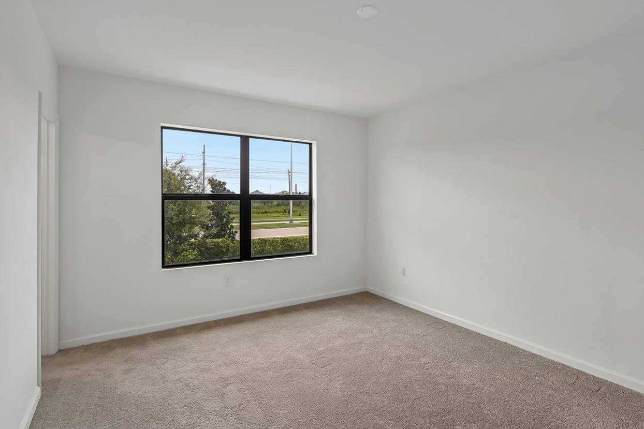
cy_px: 196
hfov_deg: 89.2
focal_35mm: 18
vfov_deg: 67.2
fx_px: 322
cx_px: 376
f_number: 8
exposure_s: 1/160
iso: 400
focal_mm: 14
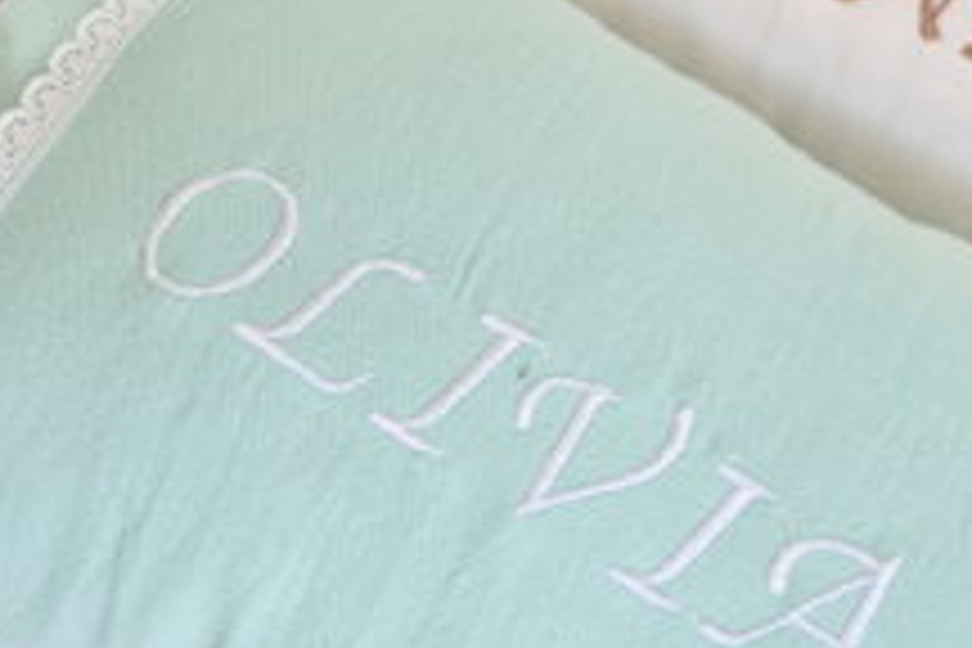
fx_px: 1350
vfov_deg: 26.7
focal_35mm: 50
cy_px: 187
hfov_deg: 39.6
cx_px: 518
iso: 400
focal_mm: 18
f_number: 4.5
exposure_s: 1/80
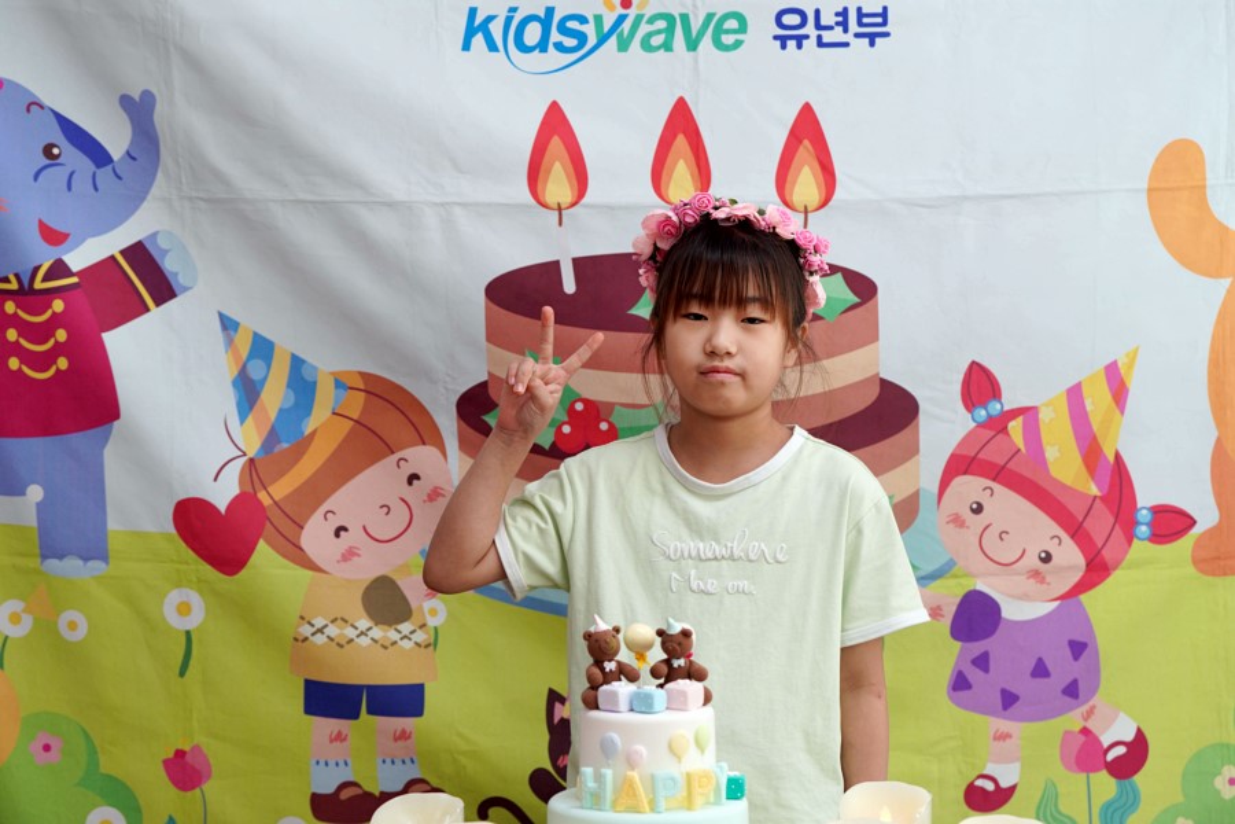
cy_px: 412
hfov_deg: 28.8
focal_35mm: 70
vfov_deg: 19.5
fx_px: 2401
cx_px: 618
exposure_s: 1/160
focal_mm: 70
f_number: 4
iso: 400
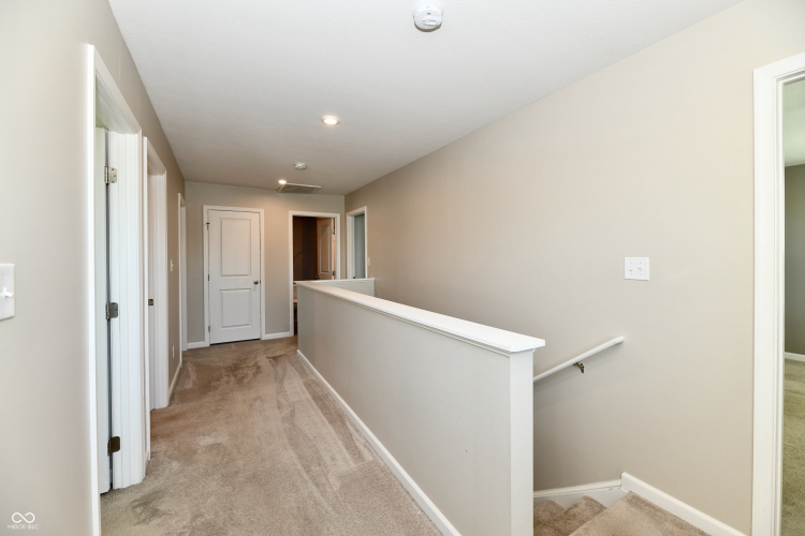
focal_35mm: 14
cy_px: 268
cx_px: 402
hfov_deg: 104.3
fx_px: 313
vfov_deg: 81.2
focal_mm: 14
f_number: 6.3
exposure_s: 1/60
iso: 640
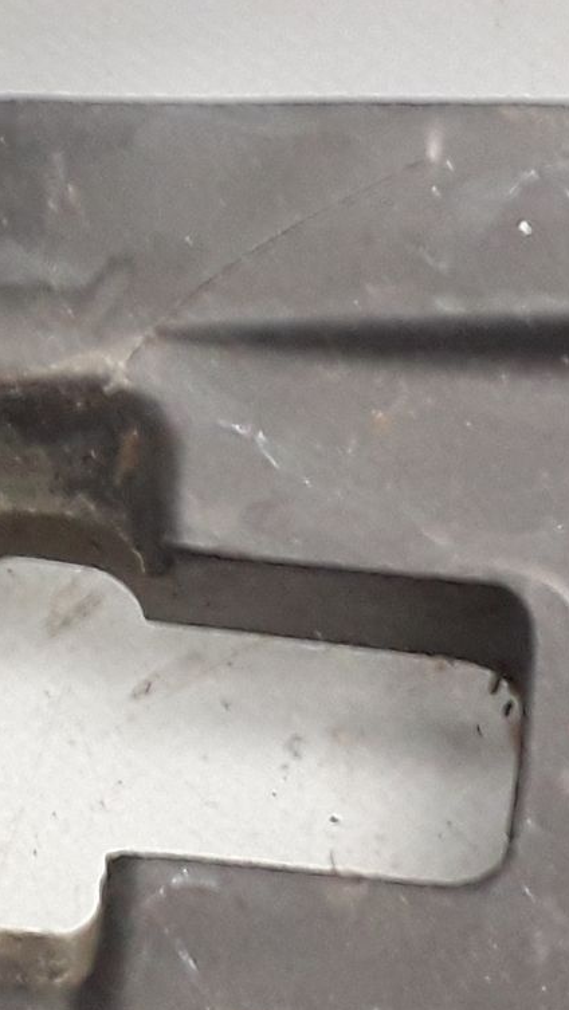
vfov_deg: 50.5
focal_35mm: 40
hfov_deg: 26.8
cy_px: 510
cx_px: -91
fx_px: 1072
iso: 200
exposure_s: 1/25
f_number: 1.9
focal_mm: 3.6
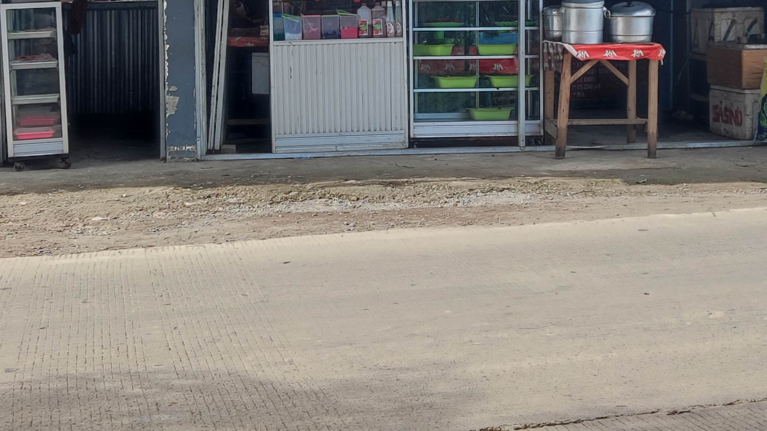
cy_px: 40
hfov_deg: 29.4
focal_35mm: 72
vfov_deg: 16.5
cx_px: 385
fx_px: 1464
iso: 50
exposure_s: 1/493
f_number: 1.79
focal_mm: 4.71
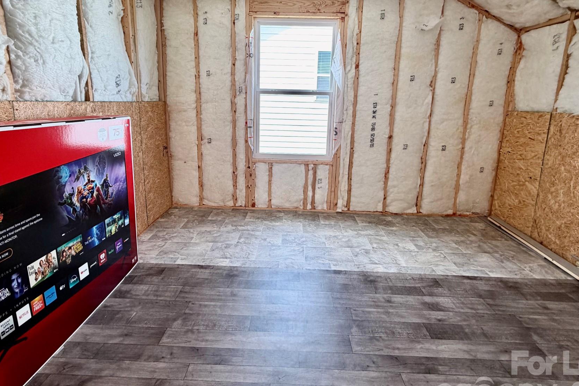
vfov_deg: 66.6
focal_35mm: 18
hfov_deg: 90.0
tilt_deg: -9.8
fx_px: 289
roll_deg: -1.8
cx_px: 288
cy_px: 151
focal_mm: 2.22
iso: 125
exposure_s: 1/121
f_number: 2.2
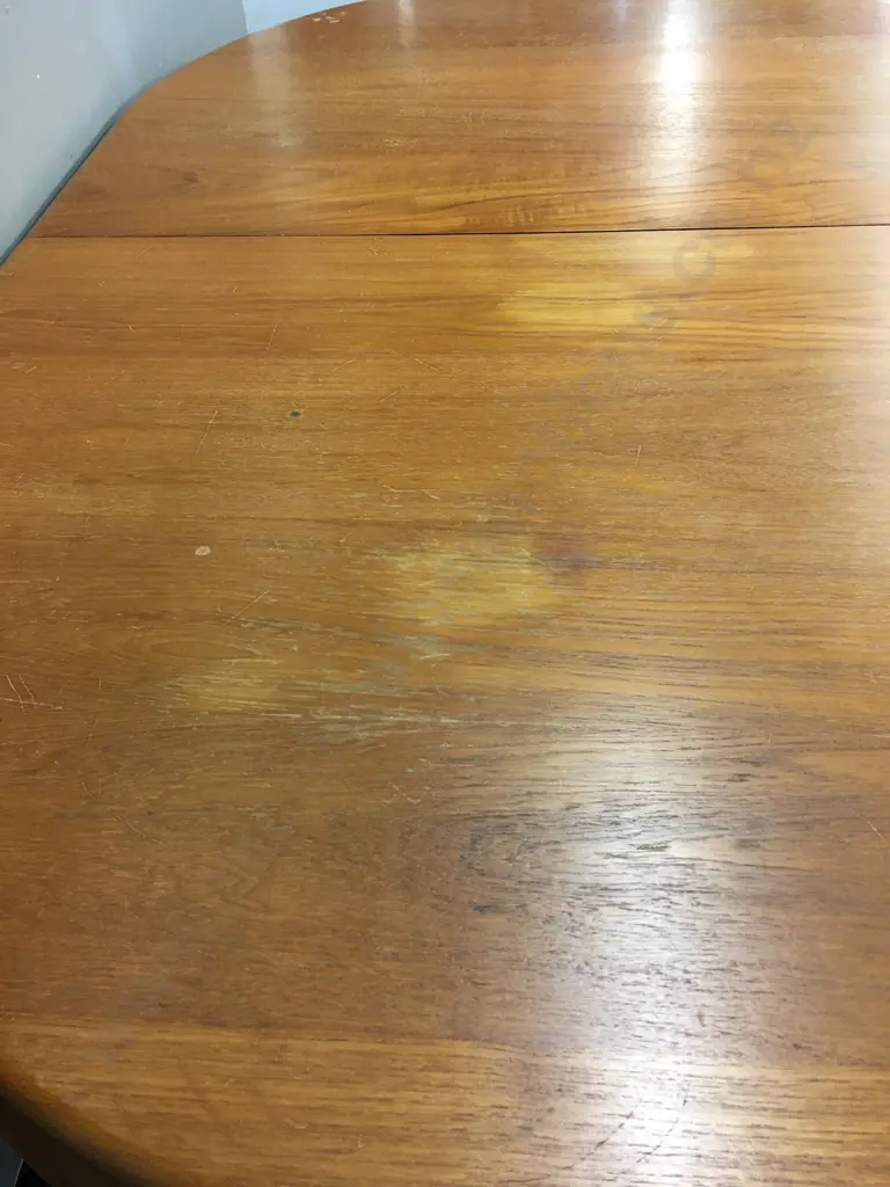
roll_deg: +2.8
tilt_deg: -44.9
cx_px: 445
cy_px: 594
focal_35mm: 29
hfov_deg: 48.2
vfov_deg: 61.7
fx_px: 994
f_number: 2.2
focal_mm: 4.15
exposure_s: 1/17
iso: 50
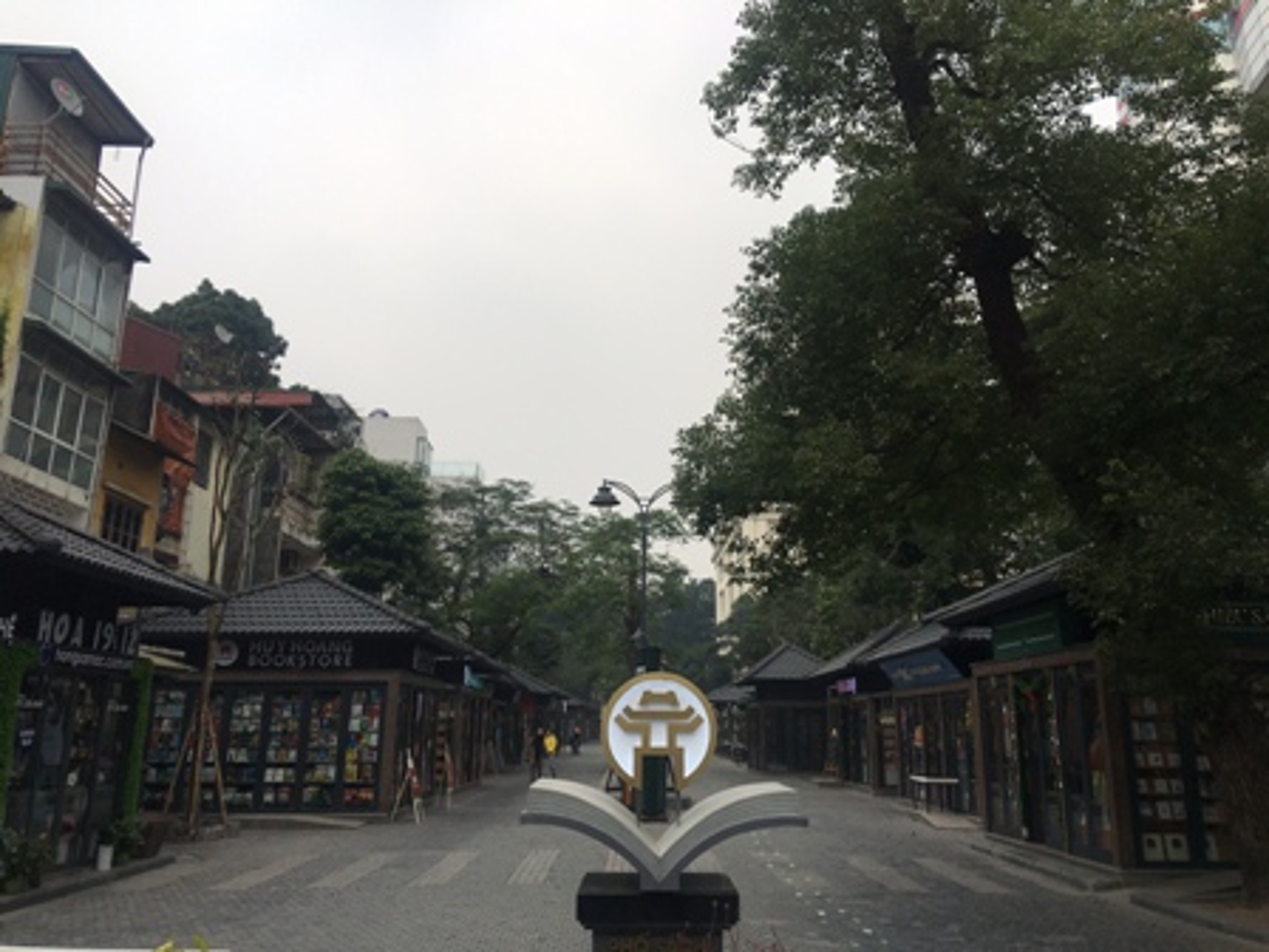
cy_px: 476
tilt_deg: +14.4
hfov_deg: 61.7
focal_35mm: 29
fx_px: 1063
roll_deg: -0.8
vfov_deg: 48.2
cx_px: 634
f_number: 2.2
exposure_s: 1/761
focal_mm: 4.15
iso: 25
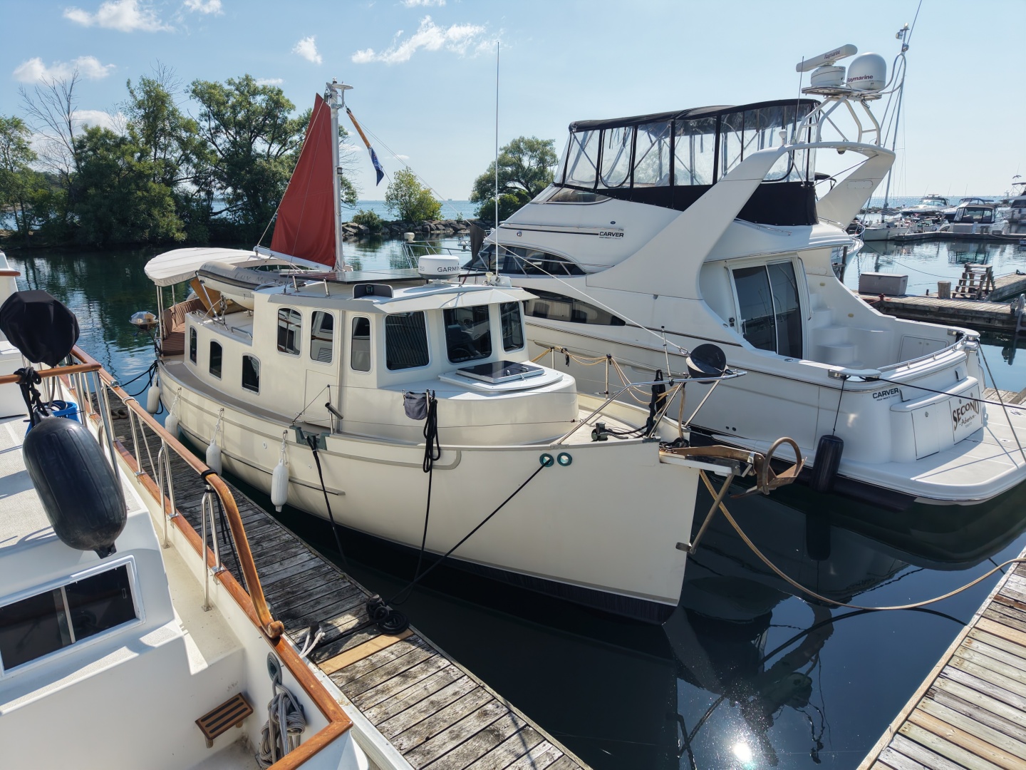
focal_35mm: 24
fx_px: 711
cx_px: 513
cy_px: 385
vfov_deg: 56.8
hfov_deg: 71.6
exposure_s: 1/8000
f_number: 1.8
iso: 350
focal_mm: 8.67
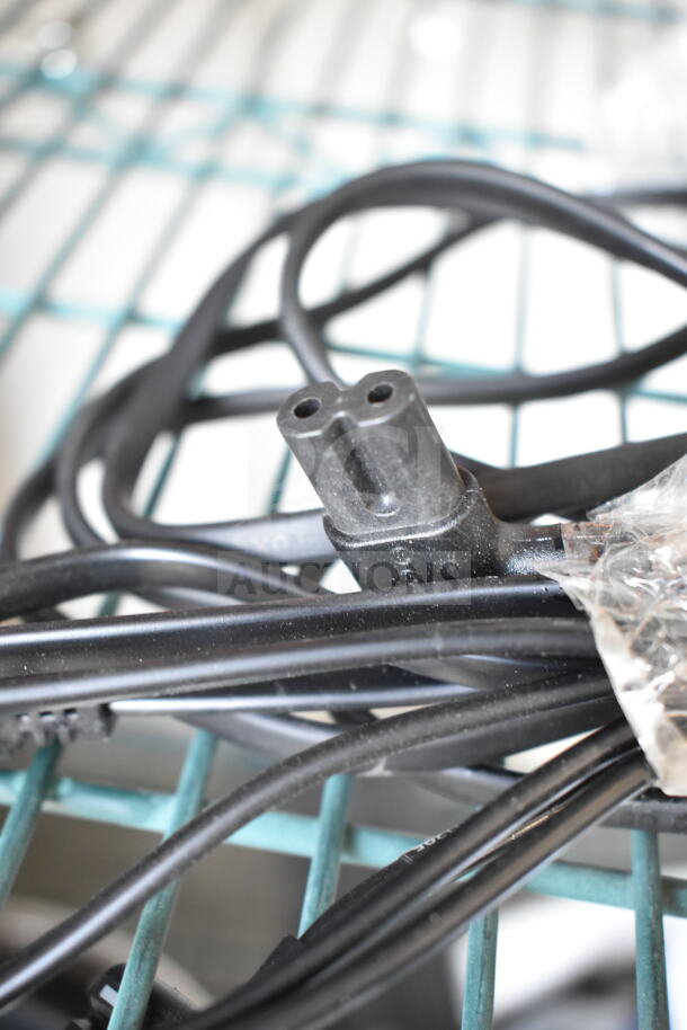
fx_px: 1330
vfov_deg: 42.3
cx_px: 344
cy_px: 515
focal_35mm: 46
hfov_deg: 29.0
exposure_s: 1/50
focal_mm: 31
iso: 1800
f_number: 4.2
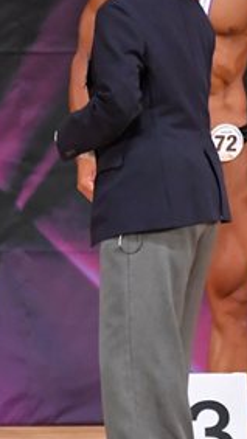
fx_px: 9020
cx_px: 68
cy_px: 194
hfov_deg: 1.6
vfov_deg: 2.8
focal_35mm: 774
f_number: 5.6
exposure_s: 1/400
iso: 5600
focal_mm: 180
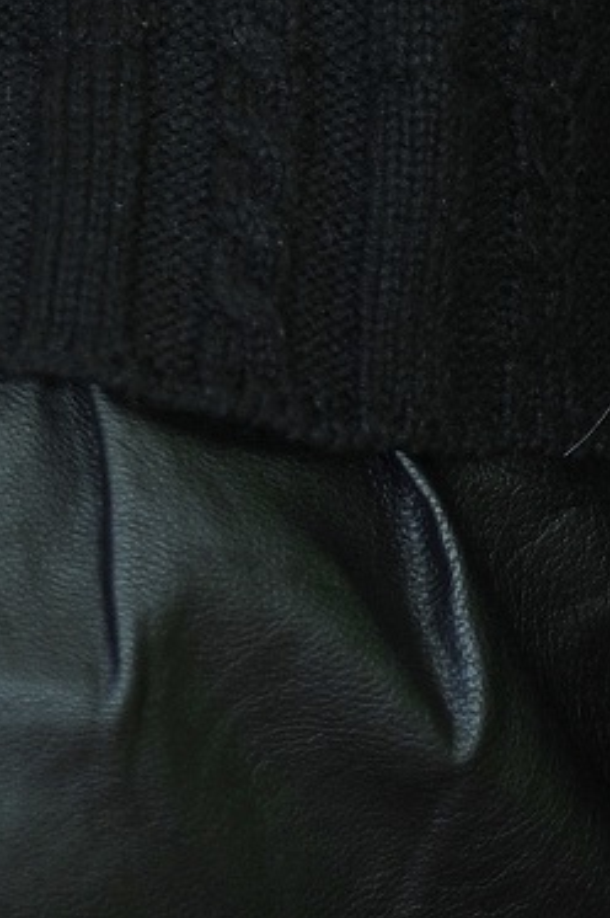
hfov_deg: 2.0
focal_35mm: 685
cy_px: -1437
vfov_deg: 3.0
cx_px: -472
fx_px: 17441
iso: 500
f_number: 4
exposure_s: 1/200
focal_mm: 120
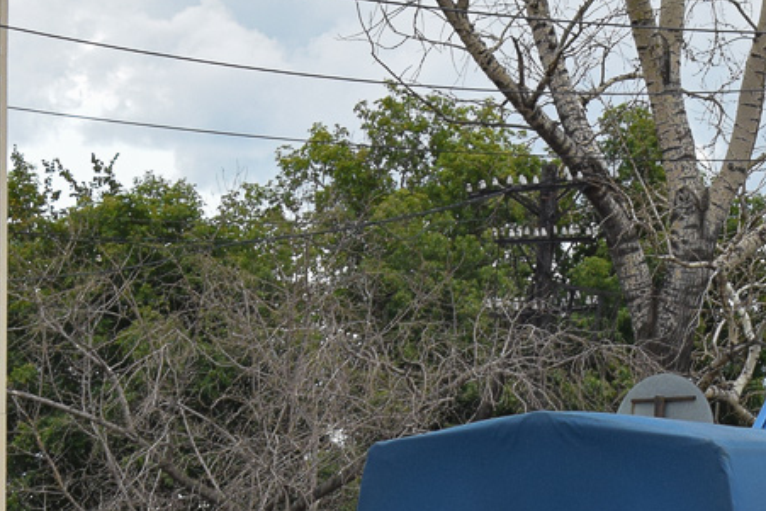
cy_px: 574
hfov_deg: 9.4
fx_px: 4668
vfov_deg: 6.2
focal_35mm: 219
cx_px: 554
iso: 400
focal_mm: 55
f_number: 6.3
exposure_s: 1/800
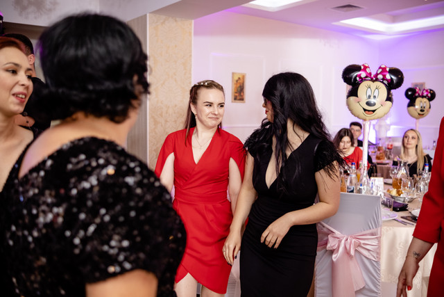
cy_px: 148
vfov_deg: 37.9
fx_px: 432
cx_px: 222
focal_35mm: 35
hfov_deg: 54.4
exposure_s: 1/200
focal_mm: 23
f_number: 2
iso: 1000
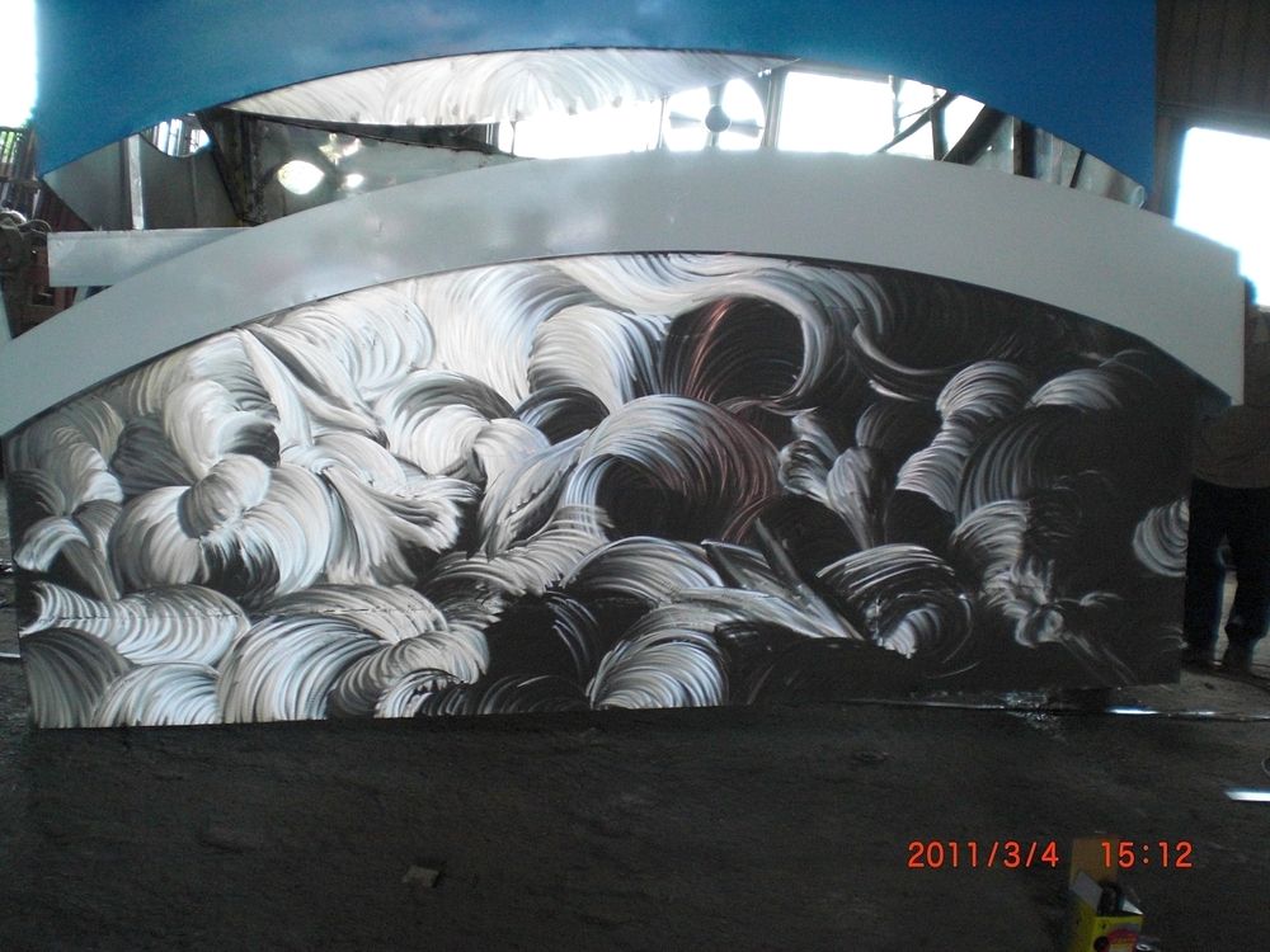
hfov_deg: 49.0
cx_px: 635
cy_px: 476
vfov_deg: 37.7
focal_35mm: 38
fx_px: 1394
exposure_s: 1/100
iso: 400
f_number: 3.1
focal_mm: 6.3
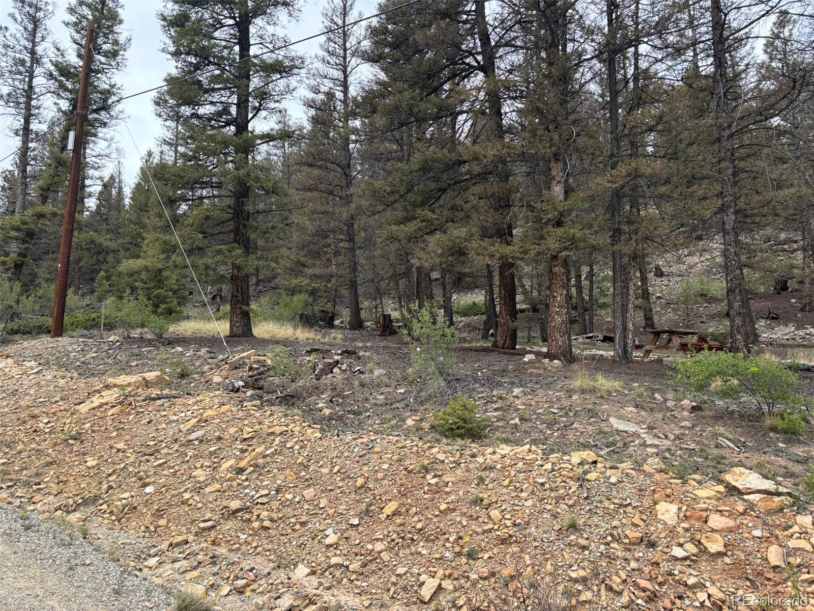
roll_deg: -1.8
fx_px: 611
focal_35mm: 26
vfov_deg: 53.1
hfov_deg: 67.3
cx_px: 407
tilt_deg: +8.9
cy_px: 306
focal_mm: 5.96
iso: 50
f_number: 1.6
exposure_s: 1/1178
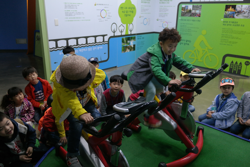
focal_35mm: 30
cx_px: 125
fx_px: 208
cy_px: 84
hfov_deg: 61.9
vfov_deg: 43.6
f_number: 3.5
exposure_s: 1/40
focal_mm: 20
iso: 800
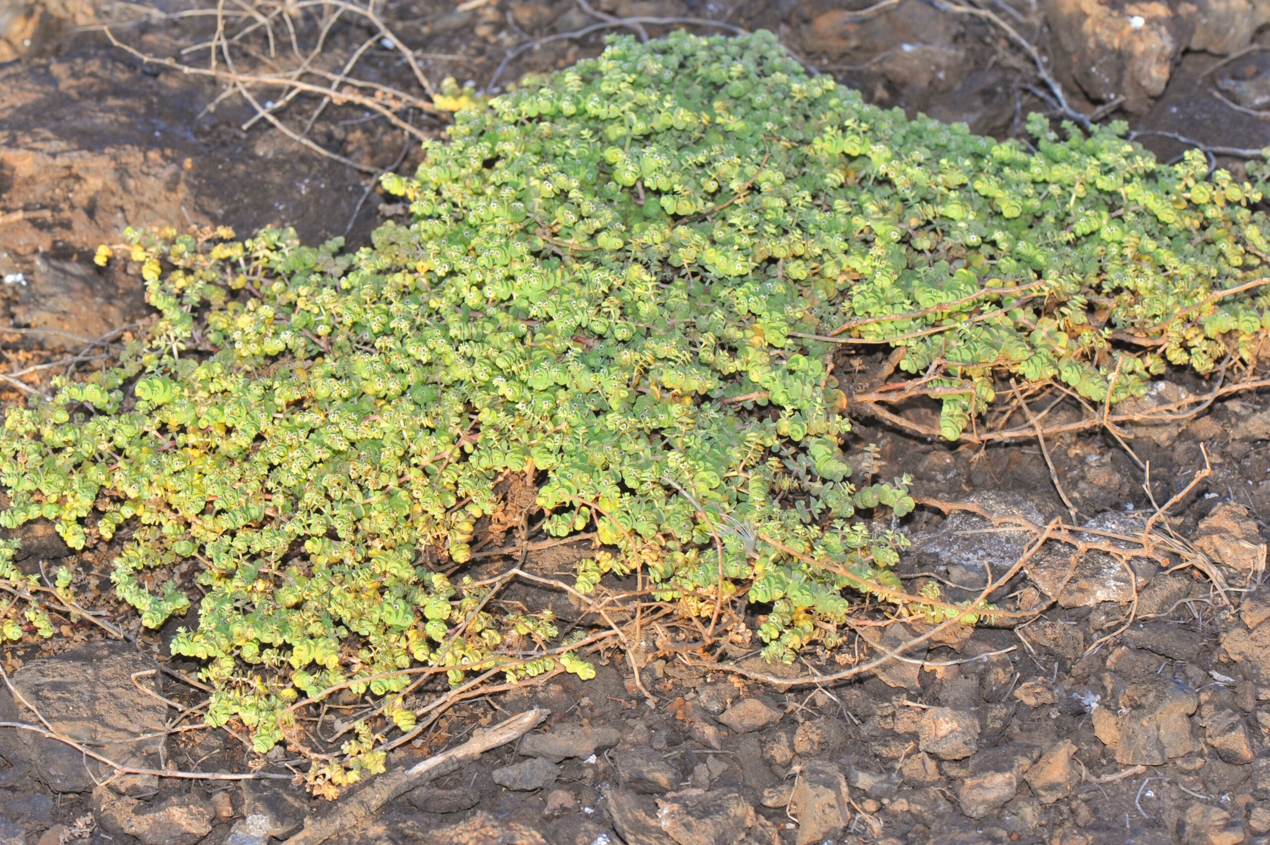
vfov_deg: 9.1
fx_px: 5288
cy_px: 422
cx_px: 635
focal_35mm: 150
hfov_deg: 13.7
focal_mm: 150
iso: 1000
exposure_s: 1/125
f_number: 11
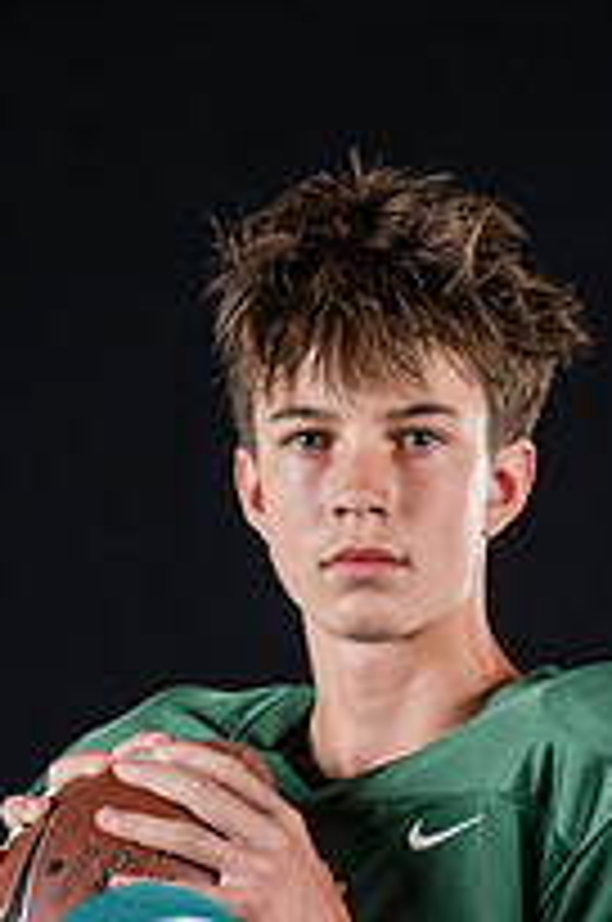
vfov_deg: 9.2
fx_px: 5680
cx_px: 418
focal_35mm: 222
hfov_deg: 6.2
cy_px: 962
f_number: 4
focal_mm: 101
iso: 200
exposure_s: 1/160
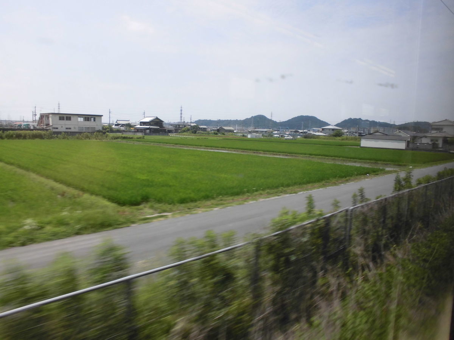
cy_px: 170
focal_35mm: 26
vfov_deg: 53.1
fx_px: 341
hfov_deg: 67.3
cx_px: 227
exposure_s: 1/250
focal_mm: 4.6
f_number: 3.5
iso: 100
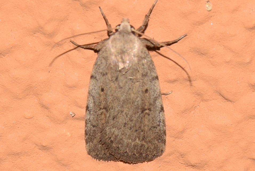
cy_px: 86
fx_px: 1489
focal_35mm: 210
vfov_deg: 6.6
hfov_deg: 9.8
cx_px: 128
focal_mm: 140
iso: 100
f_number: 13
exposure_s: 1/160
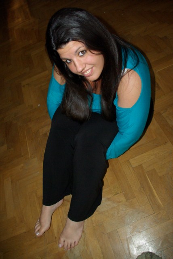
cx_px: 86
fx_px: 194
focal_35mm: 27
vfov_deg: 67.3
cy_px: 130
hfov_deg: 48.0
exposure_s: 1/30
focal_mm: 18
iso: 800
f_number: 8
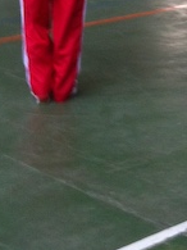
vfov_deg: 13.7
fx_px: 981
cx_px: 284
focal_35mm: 136
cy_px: -112
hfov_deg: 10.5
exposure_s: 1/15
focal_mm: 3.85
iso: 100
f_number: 2.8
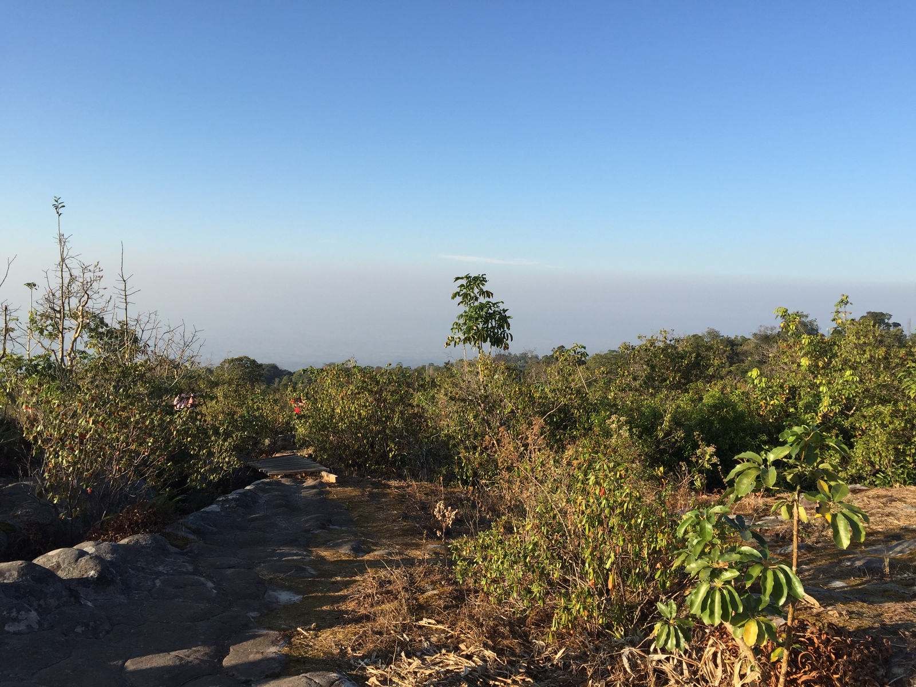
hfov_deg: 61.7
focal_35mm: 29
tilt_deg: -2.9
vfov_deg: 48.2
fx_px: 767
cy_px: 344
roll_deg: -1.9
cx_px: 458
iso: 32
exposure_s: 1/1099
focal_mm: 4.15
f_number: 2.2
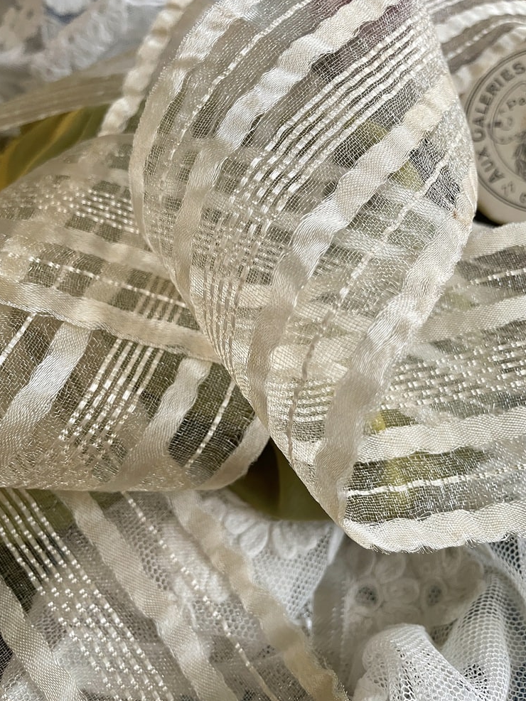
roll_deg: +0.7
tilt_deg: -33.4
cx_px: 259
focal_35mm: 27
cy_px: 345
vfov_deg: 65.3
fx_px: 547
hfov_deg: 51.4
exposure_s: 1/60
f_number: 1.6
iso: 160
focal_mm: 4.2
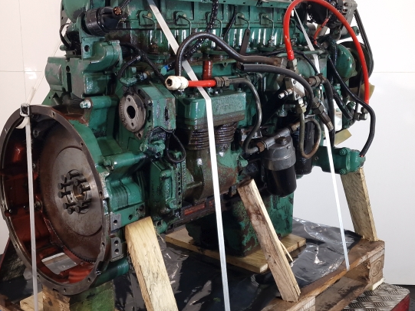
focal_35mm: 34
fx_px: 408
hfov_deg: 53.8
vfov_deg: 41.8
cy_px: 146
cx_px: 186
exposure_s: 1/50
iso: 80
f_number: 1.8
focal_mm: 6.4
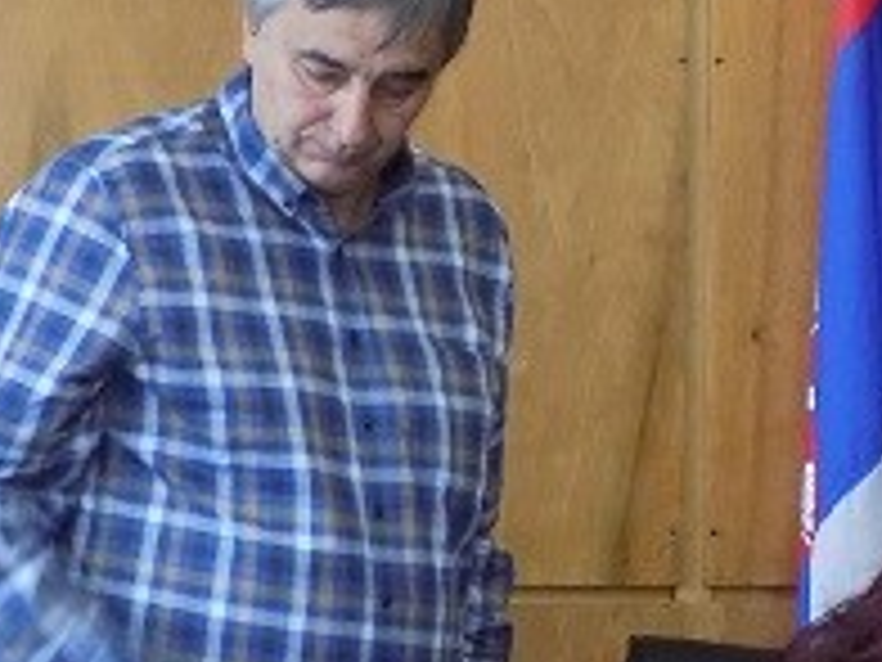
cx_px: 342
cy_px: 775
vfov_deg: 6.9
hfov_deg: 9.2
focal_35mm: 214
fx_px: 5453
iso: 360
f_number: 4.2
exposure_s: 1/30
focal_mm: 12.5
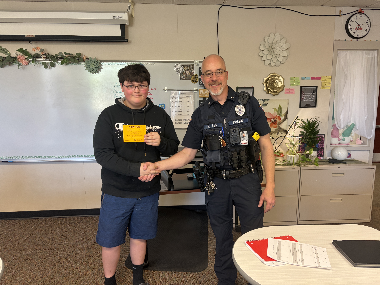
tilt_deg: -8.9
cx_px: 190
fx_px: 285
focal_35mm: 26
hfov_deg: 67.3
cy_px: 142
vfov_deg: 53.1
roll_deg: +0.0
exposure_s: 1/60
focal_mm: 5.96
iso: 160
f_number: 1.6
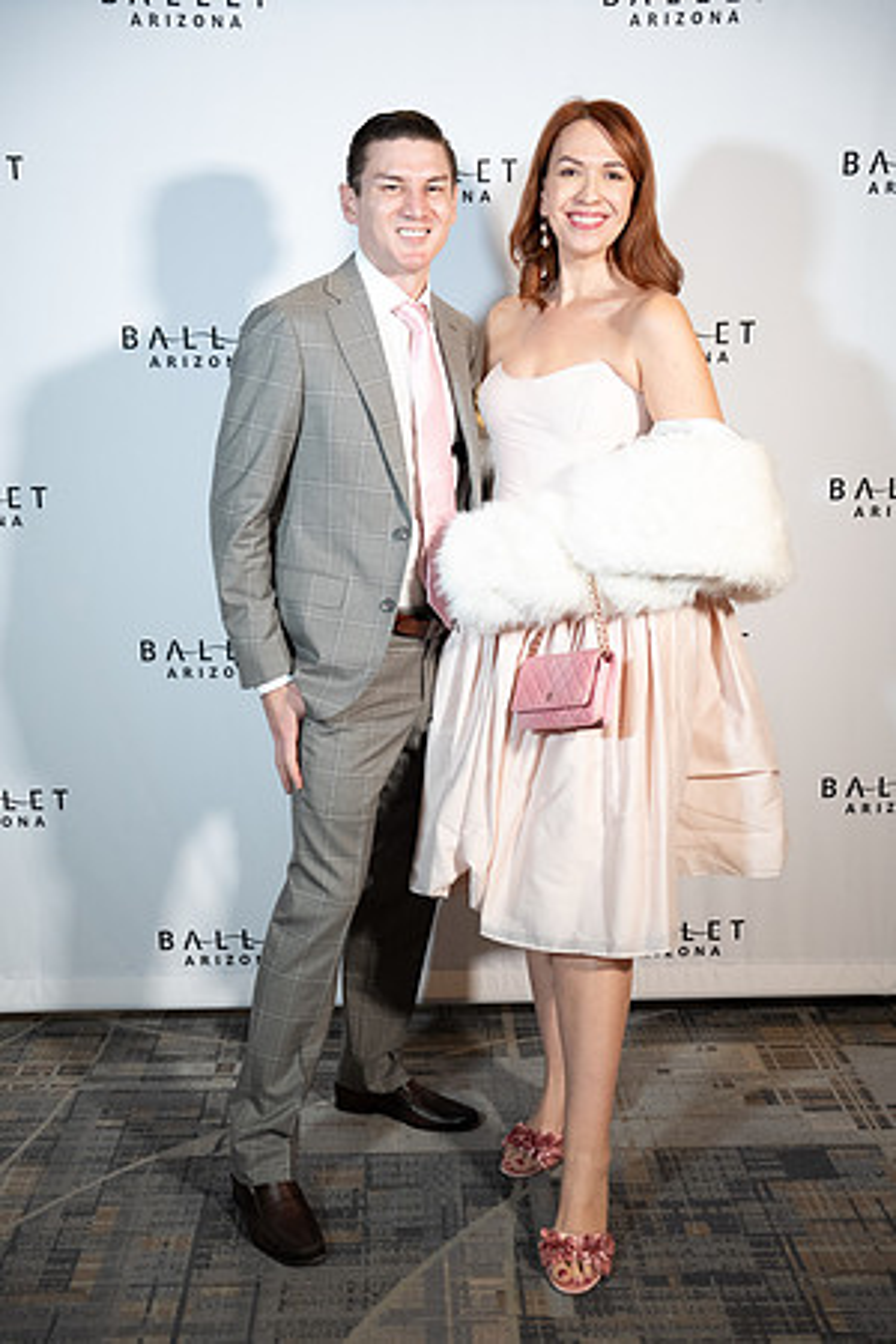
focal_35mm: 43
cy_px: 672
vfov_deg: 45.7
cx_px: 448
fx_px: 1594
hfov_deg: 31.4
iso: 1600
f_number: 2.8
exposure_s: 1/200
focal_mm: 42.7
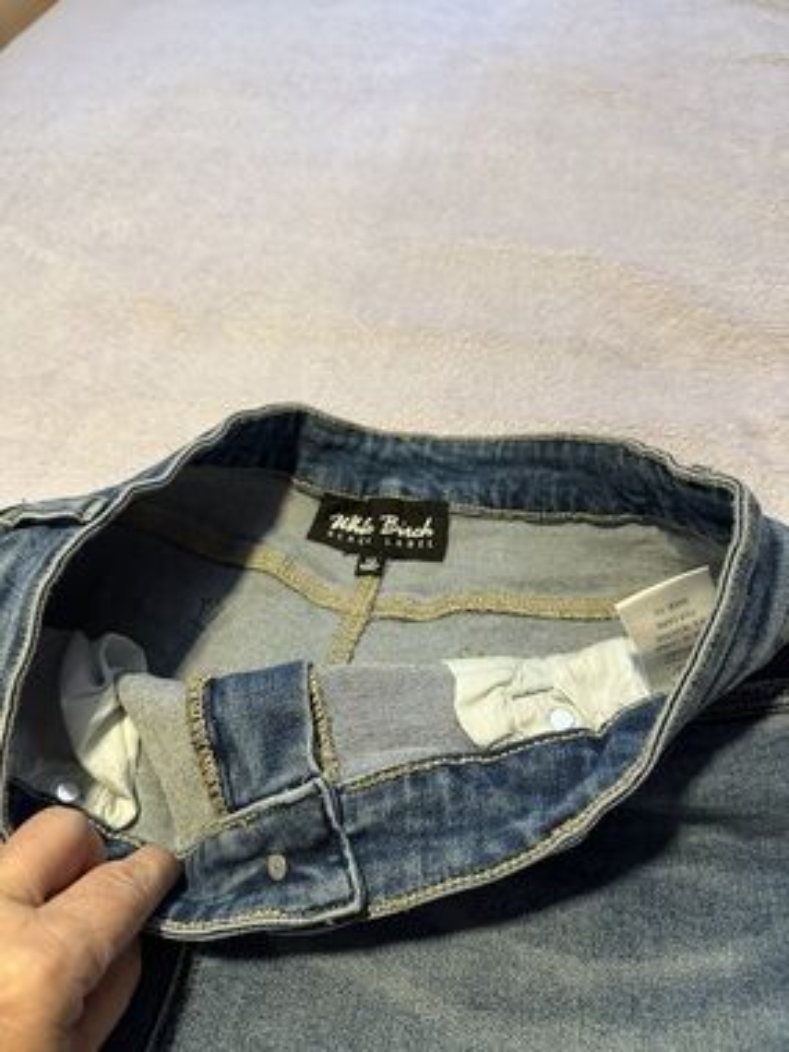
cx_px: 394
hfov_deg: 56.8
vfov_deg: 71.6
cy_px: 526
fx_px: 729
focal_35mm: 24
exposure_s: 1/60
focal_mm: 6.86
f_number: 1.78
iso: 400
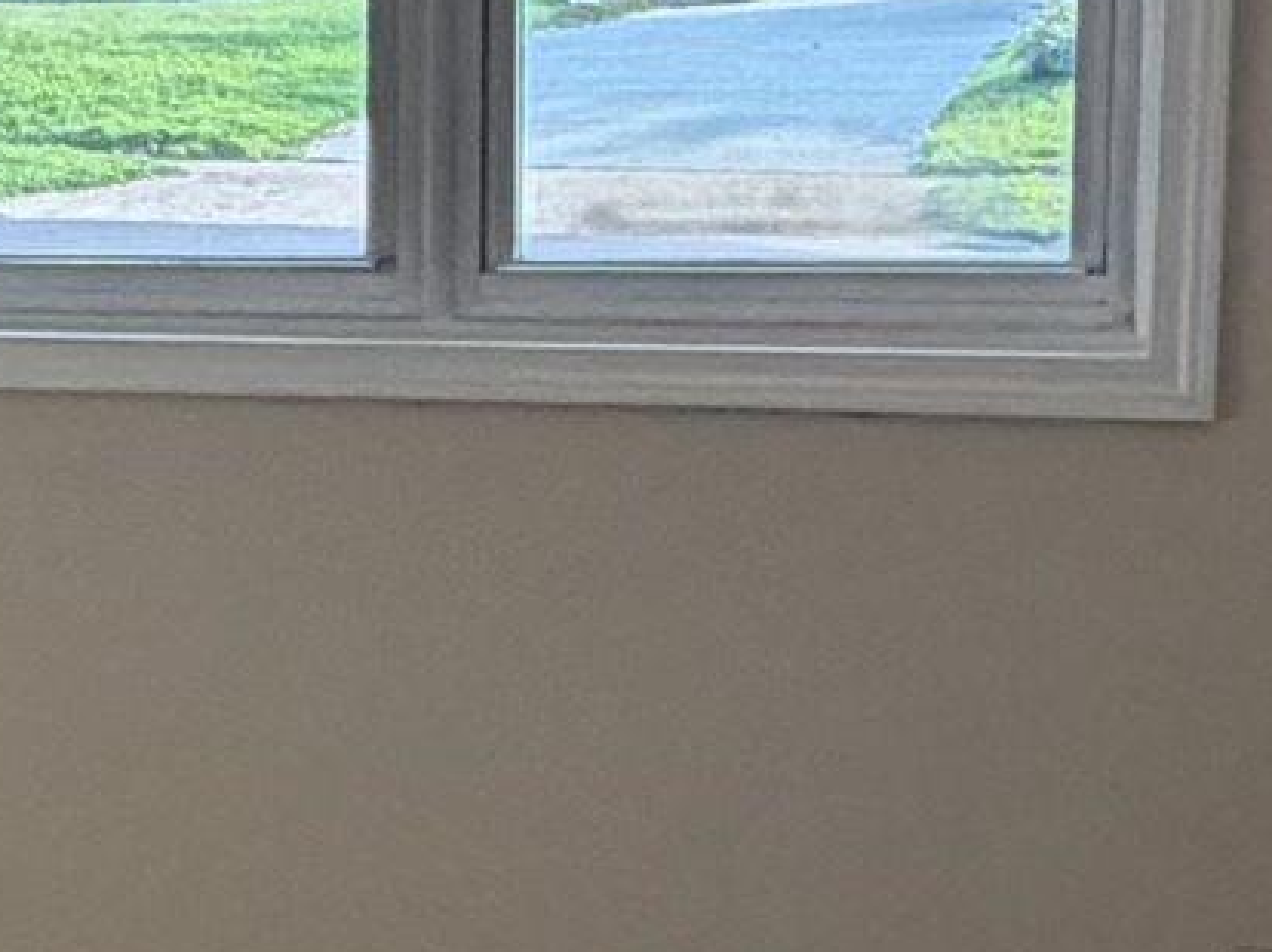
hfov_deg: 17.2
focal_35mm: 104
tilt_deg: -7.7
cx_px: -587
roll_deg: +3.2
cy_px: 550
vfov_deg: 14.2
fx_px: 3819
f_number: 2.2
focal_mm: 2.22
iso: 160
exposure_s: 1/120
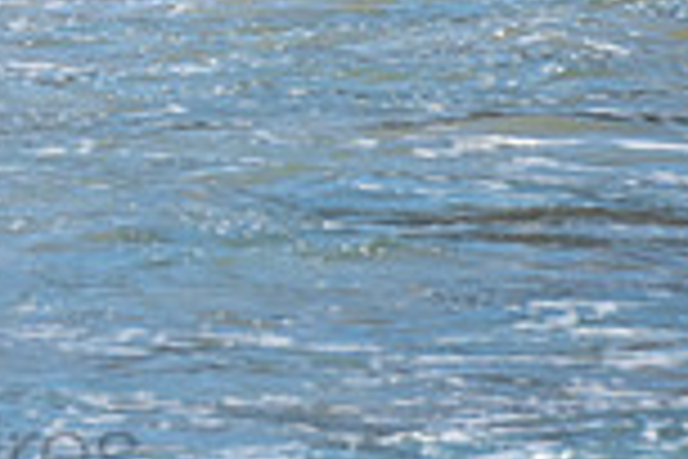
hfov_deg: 0.9
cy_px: -314
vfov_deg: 0.6
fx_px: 43283
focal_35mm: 2265
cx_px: -177
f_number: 5.6
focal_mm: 500
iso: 100
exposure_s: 1/400
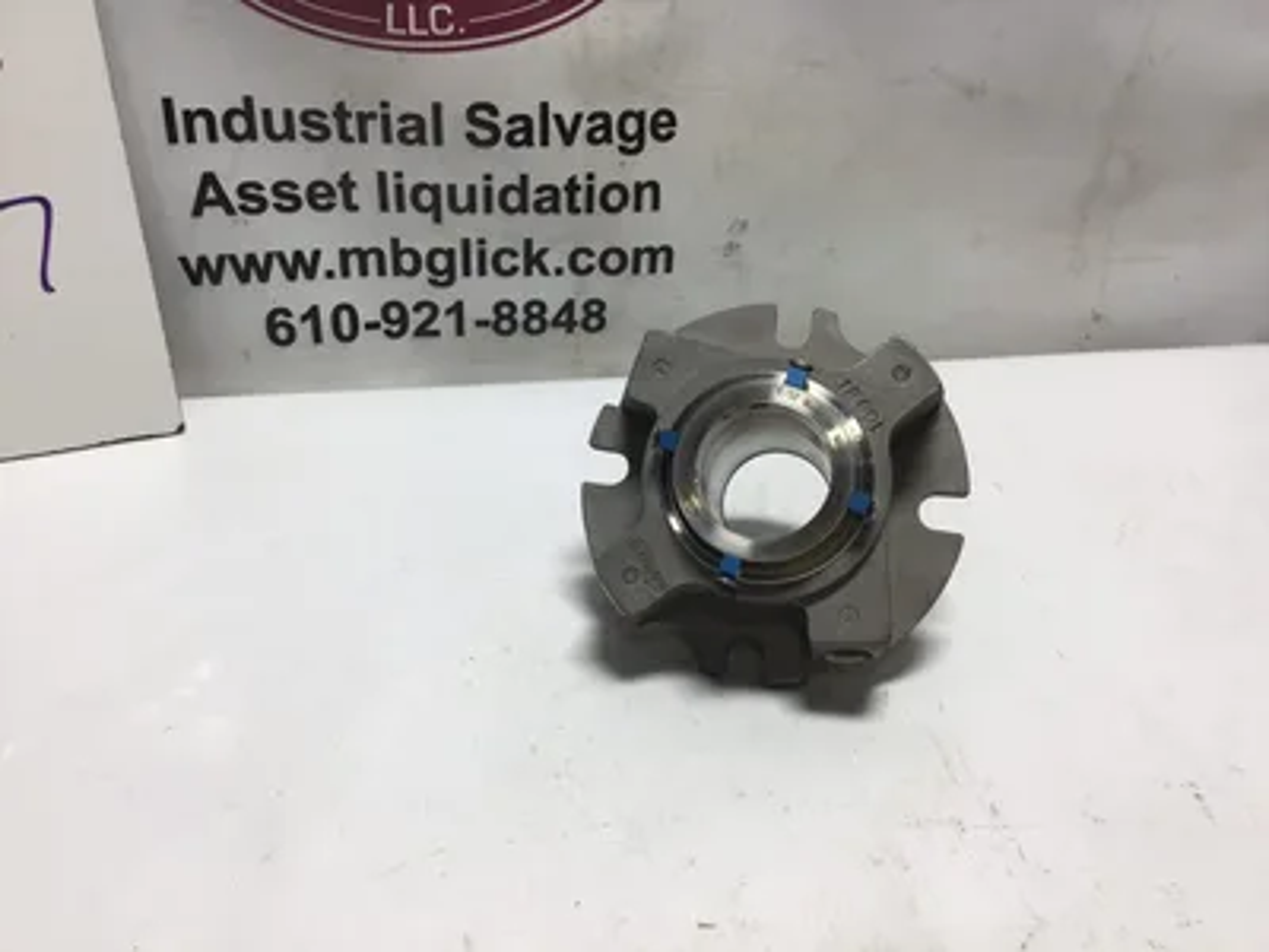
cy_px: 476
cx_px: 634
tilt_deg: -31.5
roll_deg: -2.6
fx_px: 1136
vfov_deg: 45.4
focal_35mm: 31
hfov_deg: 58.4
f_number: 2.4
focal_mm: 3.3
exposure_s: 1/149
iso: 25
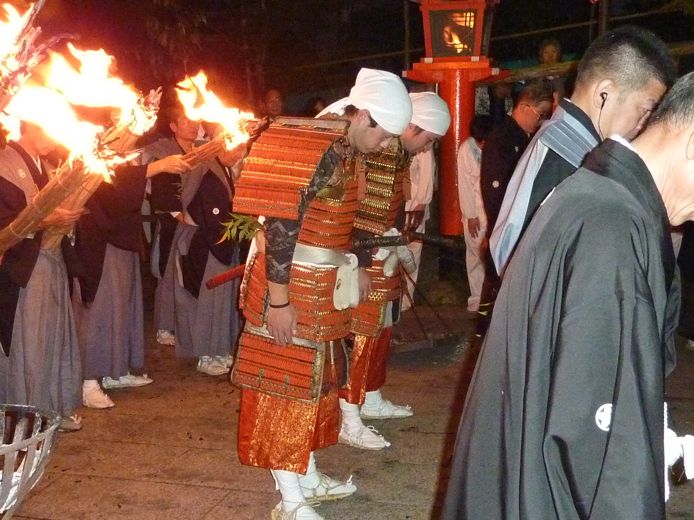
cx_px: 347
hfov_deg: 42.1
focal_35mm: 45
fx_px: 902
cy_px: 260
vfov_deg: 32.2
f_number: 3.3
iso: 800
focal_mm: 4.1
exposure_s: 1/30
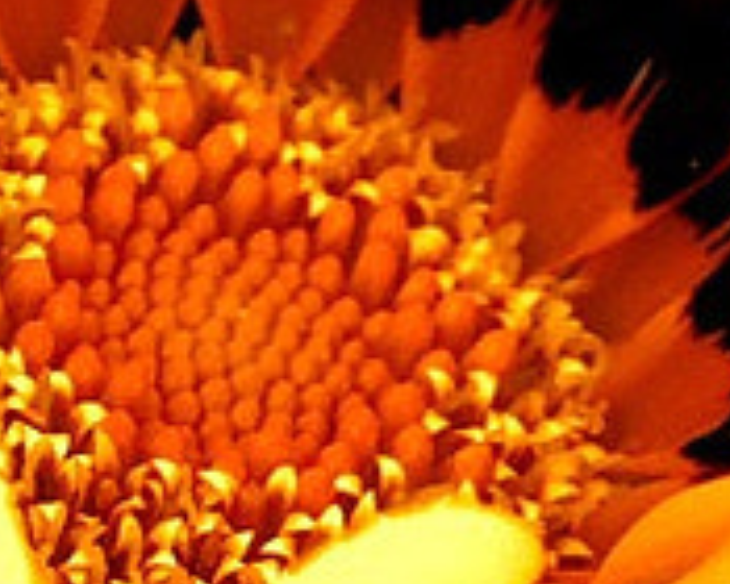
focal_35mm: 259
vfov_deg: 5.7
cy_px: -855
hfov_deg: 7.5
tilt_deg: -51.8
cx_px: 254
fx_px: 5596
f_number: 2.2
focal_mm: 4.15
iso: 25
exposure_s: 1/416
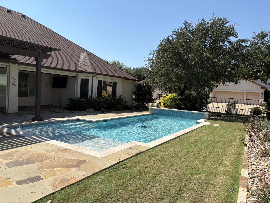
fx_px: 203
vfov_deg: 53.1
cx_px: 135
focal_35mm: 26
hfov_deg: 67.3
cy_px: 102
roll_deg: -2.9
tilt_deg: -2.6
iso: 50
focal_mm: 5.96
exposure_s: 1/3448
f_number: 1.6
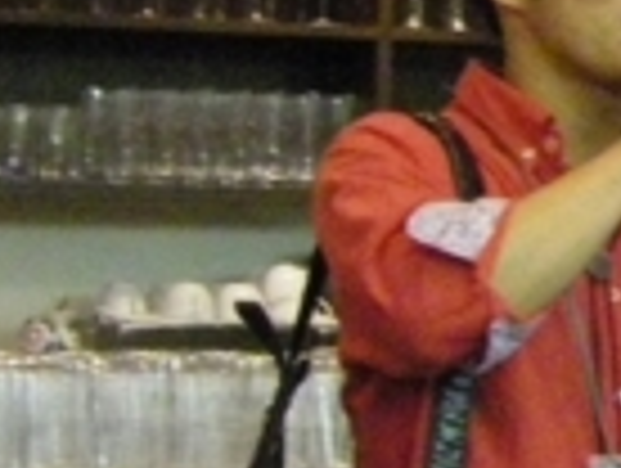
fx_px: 3954
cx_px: 1161
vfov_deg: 6.8
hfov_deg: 8.6
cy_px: 135
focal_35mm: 220
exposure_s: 1/50
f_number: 3.5
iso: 640
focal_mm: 6.3
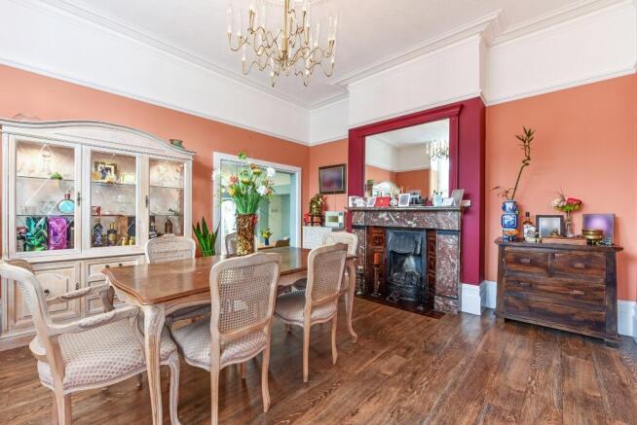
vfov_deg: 81.3
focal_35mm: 14
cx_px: 318
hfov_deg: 104.2
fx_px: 248
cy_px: 212
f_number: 7.1
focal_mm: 14
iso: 400
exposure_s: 1/15
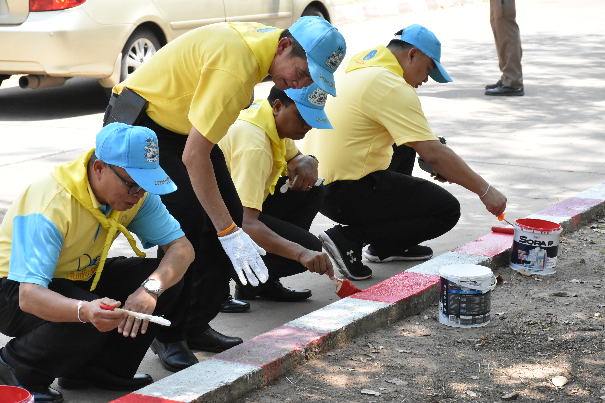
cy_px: 202
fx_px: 1764
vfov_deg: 13.0
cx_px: 302
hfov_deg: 19.5
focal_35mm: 105
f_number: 9
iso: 3200
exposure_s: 1/1250
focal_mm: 70
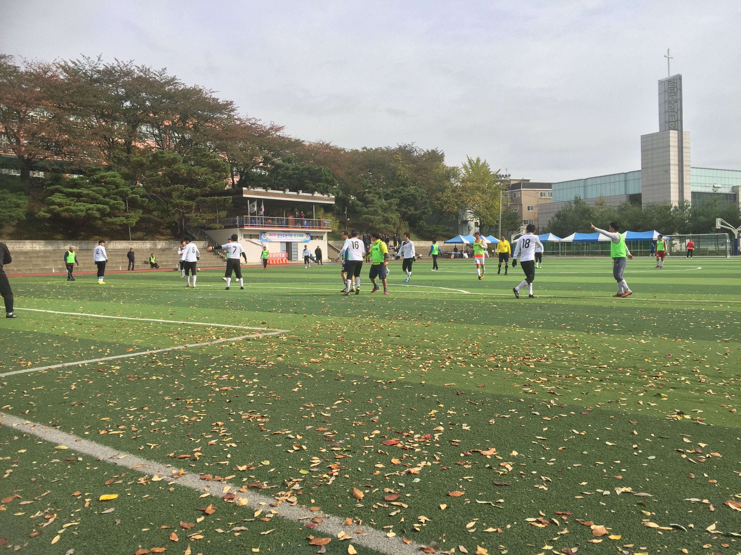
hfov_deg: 61.7
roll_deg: +0.5
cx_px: 370
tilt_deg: -1.4
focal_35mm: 29
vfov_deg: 48.2
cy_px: 278
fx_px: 621
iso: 32
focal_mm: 4.15
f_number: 2.2
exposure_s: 1/1647
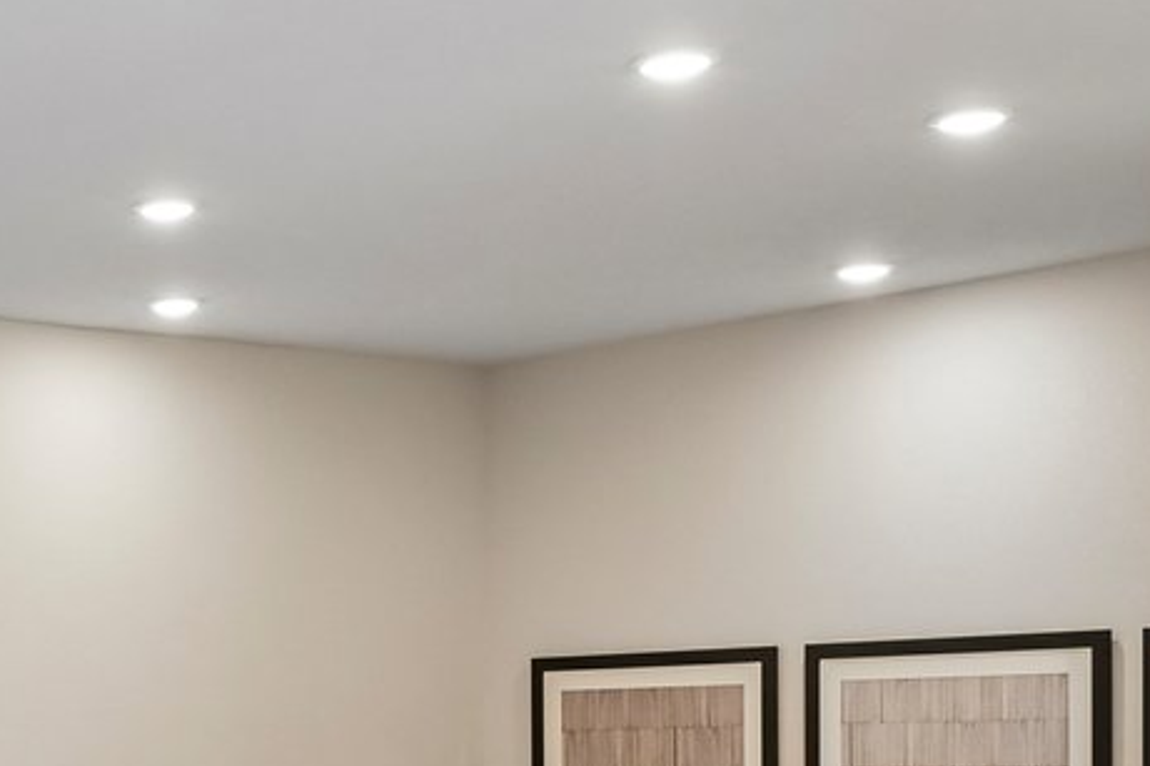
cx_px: -534
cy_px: 770
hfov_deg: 21.6
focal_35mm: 80
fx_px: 2555
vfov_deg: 16.7
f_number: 8
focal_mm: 18
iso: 400
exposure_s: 1/15
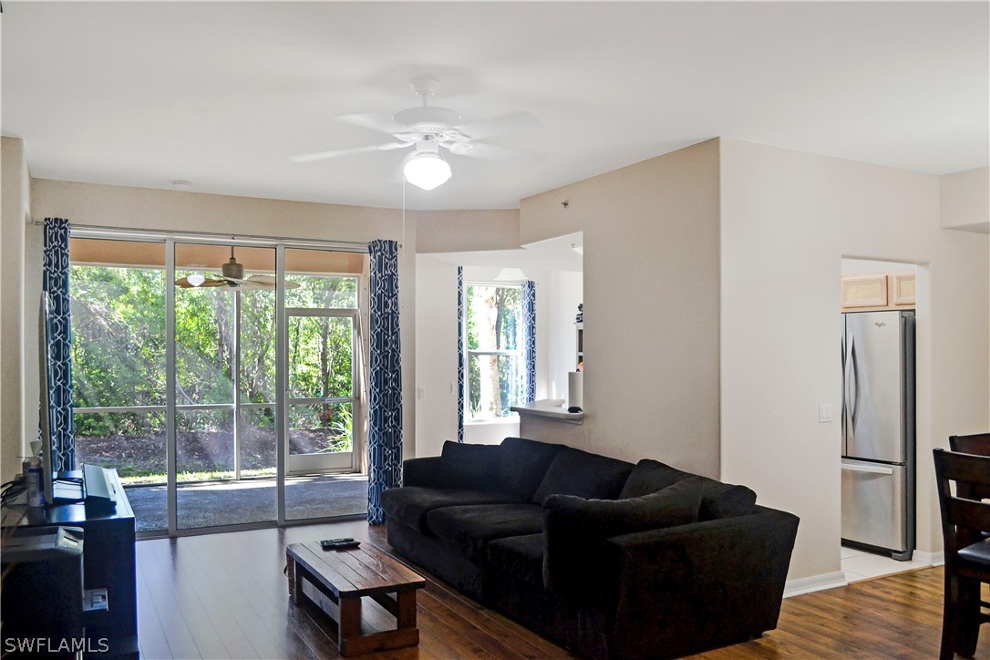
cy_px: 330
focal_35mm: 27
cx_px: 495
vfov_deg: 47.9
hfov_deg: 67.4
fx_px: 742
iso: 400
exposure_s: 1/60
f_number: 4
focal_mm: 18
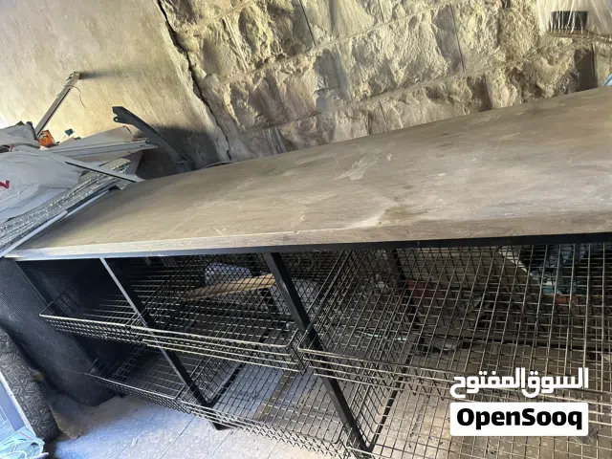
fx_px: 424
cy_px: 230
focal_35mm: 24
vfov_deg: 56.8
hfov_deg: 71.6
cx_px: 306
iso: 800
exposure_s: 1/60
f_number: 1.78
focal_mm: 6.86
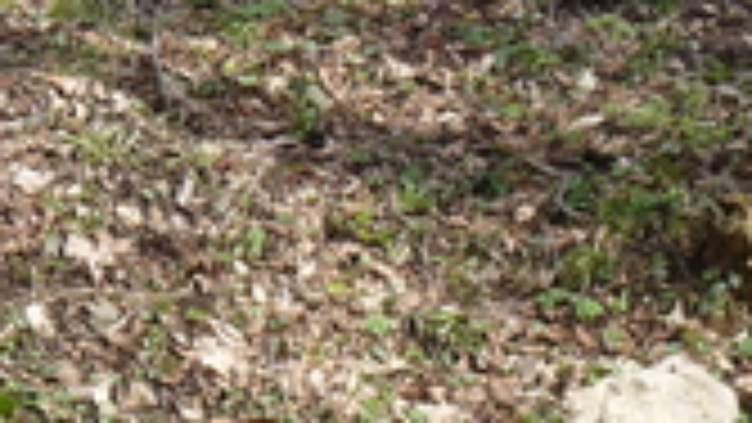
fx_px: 8735
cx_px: 711
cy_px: 482
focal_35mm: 438
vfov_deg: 2.8
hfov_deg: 4.9
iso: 100
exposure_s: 1/250
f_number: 4
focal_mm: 18.7
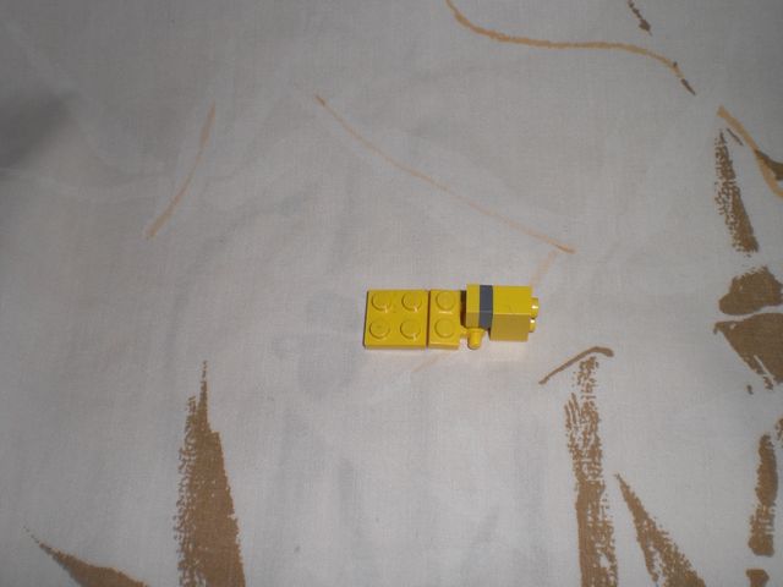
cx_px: 392
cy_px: 294
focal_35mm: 38
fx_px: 860
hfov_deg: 49.0
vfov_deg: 37.7
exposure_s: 1/60
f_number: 4.4
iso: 50
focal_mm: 6.3
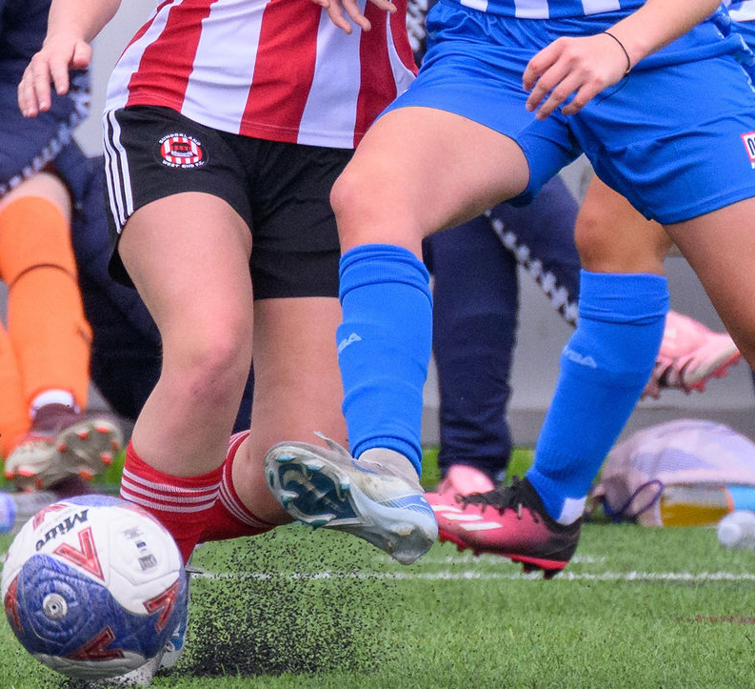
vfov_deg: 0.8
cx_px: 251
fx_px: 50459
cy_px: -266
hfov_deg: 0.9
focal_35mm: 2137
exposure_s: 1/1250
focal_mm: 360
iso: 1600
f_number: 5.6
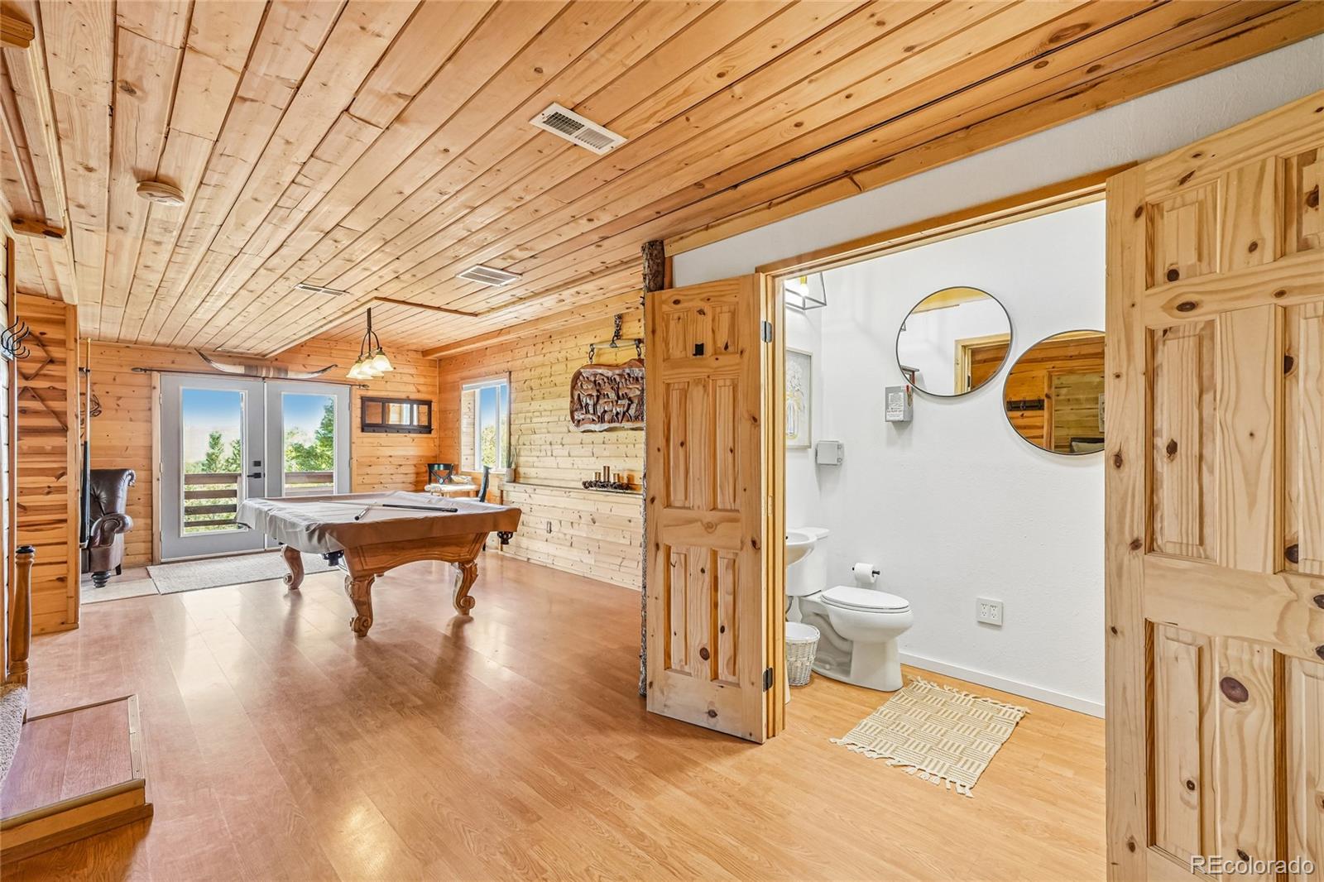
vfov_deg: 77.3
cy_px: 441
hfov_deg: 100.4
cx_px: 662
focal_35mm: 15
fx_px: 552
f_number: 8
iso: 800
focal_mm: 10
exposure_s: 1/6
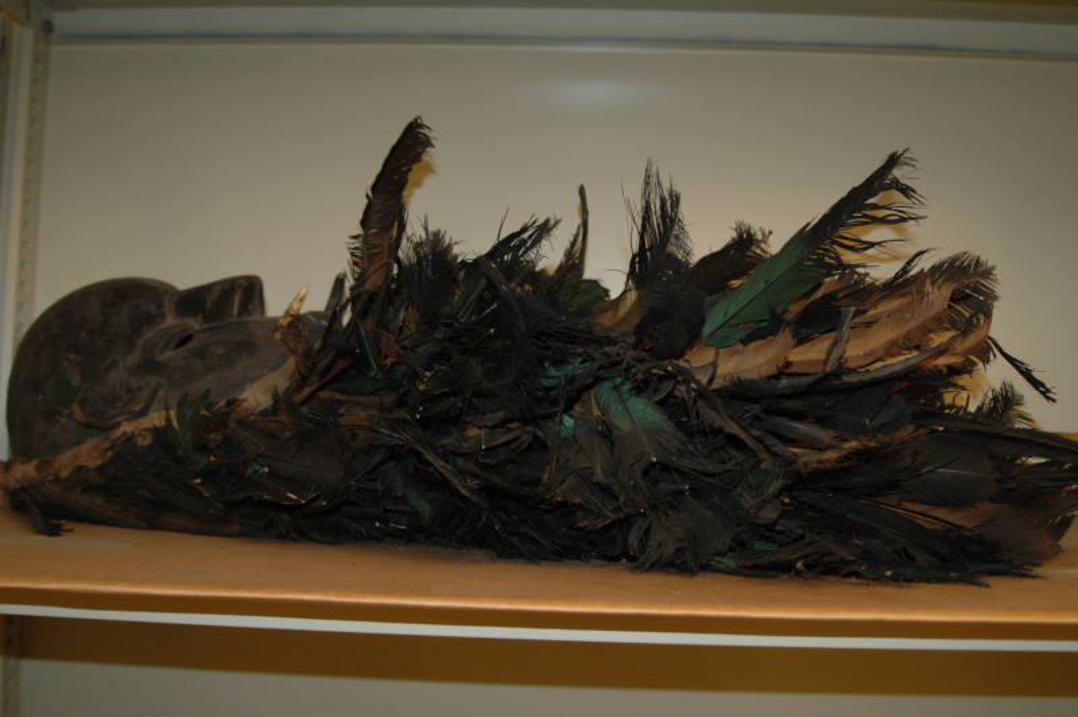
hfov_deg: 46.4
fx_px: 1257
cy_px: 358
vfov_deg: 31.8
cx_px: 539
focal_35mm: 42
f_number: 3.5
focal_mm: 28
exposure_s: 1/60
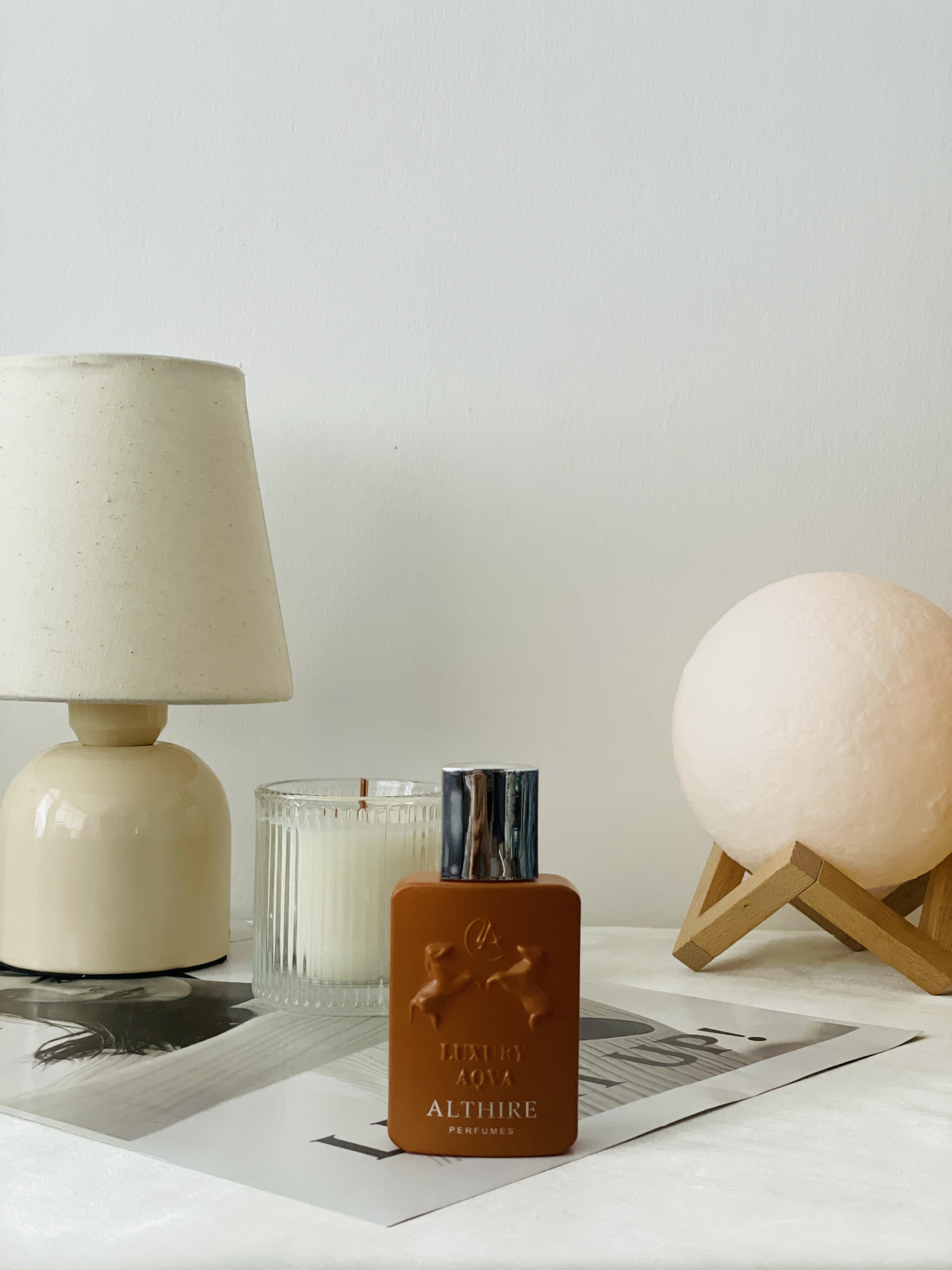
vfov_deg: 36.8
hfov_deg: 28.0
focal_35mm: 52
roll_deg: -0.8
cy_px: 635
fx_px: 1907
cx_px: 476
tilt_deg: -0.1
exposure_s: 1/106
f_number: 2
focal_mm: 6
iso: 250
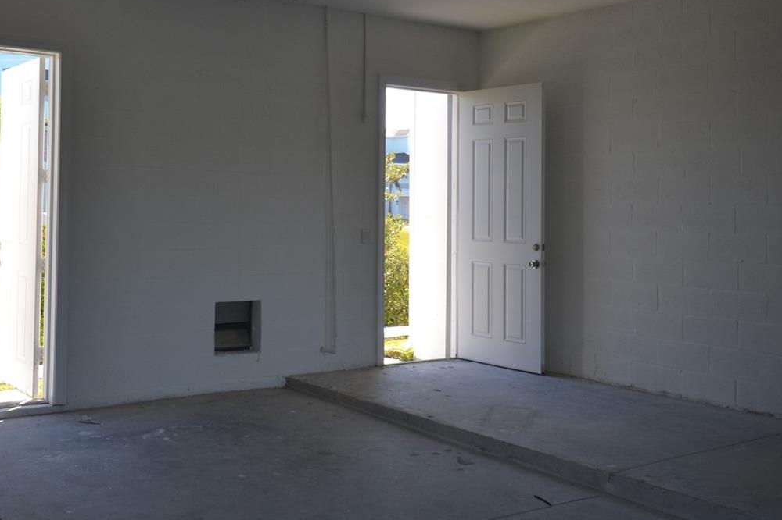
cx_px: 250
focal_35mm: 41
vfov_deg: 32.5
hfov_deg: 46.7
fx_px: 886
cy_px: 180
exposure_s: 1/125
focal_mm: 17
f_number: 5.6
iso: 140
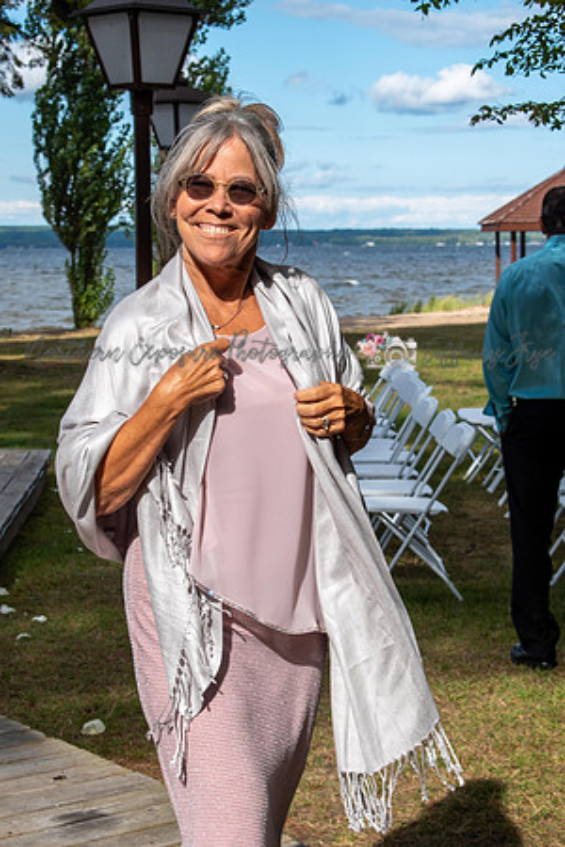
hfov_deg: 16.6
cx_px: 282
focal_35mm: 82
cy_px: 424
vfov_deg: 24.6
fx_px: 1942
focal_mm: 55
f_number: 10
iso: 200
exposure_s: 1/400
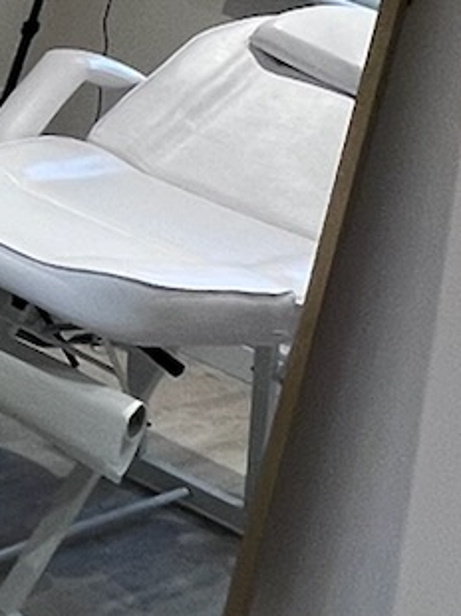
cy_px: -286
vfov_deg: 19.9
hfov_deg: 12.4
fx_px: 1529
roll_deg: -4.1
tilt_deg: -11.3
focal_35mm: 86
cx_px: -725
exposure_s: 1/100
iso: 64
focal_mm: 1.57
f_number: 1.8
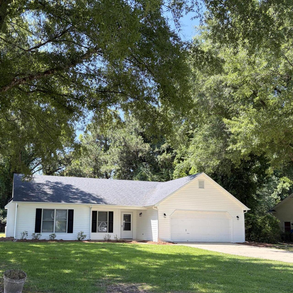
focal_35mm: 36
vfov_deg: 45.9
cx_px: 112
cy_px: 171
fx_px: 345
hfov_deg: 45.7
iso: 64
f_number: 1.6
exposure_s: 1/801
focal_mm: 5.96
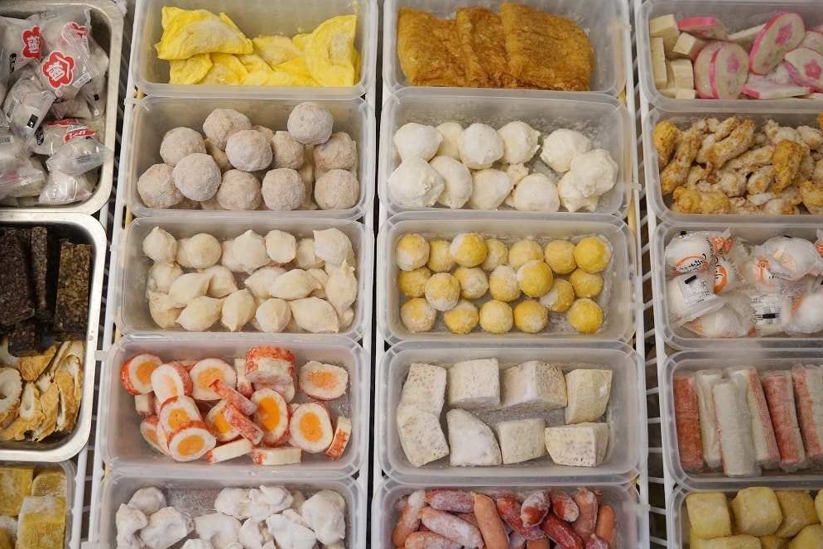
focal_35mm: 35
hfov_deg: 54.4
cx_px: 398
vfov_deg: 37.9
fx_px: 800
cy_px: 277
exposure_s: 1/160
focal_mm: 29
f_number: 2.8
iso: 1600
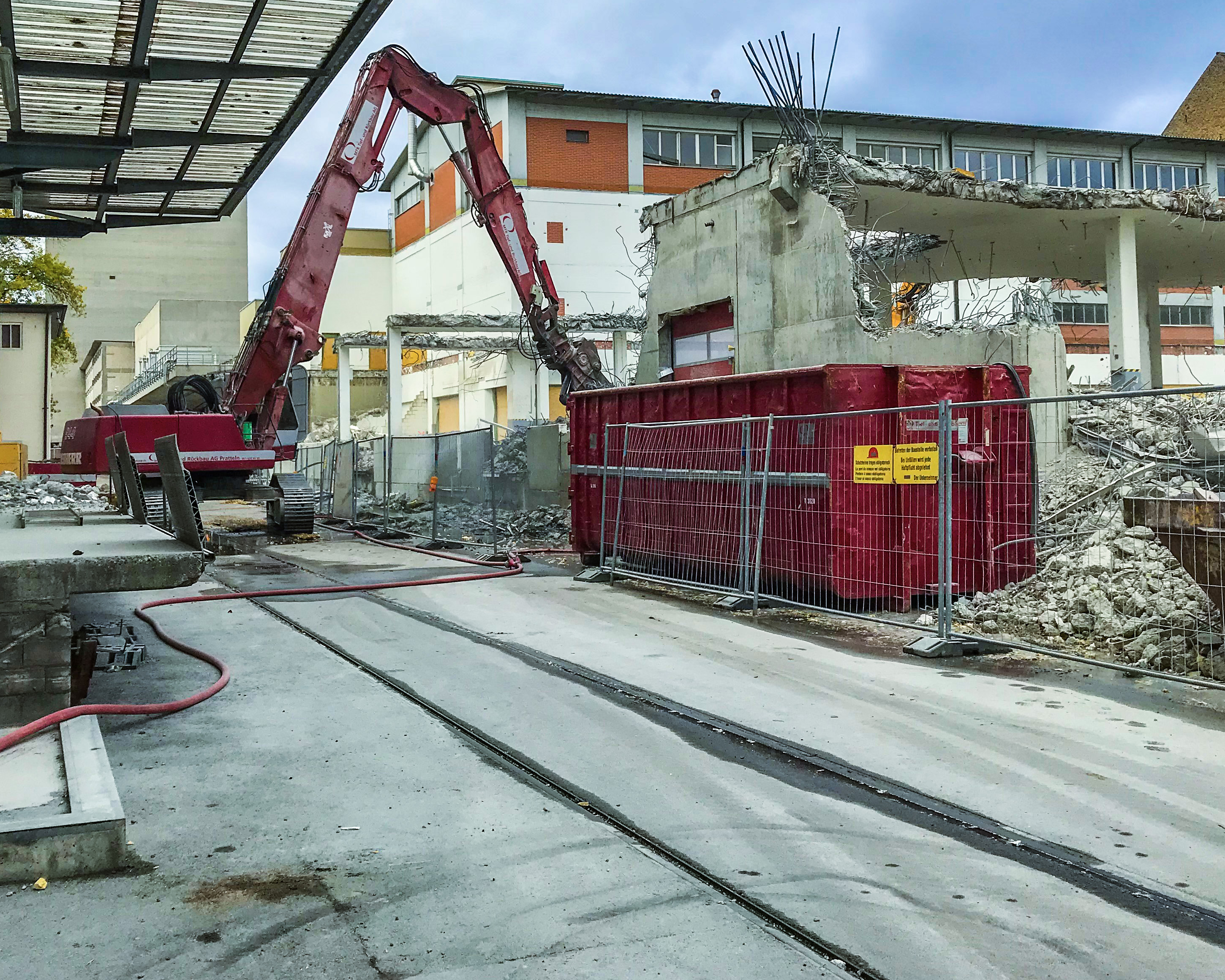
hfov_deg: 47.9
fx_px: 1378
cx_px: 551
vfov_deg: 39.0
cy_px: 385
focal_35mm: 38
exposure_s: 1/742
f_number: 1.8
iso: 20
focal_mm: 3.99
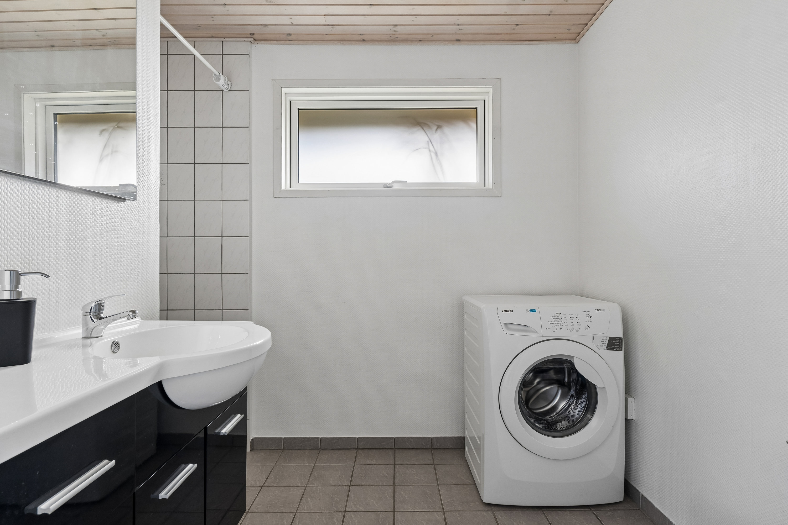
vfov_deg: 61.3
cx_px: 394
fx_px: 443
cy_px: 262
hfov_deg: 83.3
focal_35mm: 20
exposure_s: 1/10
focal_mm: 13.5
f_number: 8
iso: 200
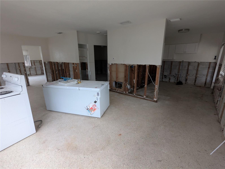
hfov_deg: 94.4
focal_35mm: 16
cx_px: 112
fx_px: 104
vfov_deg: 78.2
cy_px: 84
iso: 184
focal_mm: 2.35
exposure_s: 1/24.9
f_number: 2.2
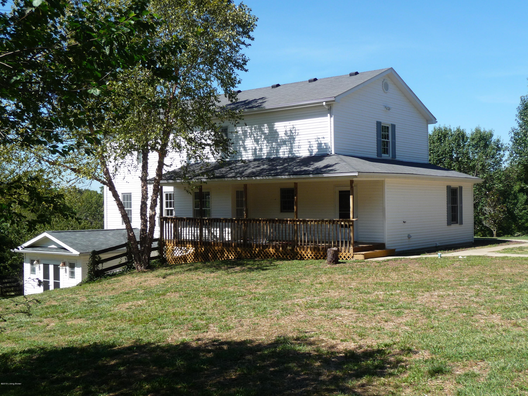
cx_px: 264
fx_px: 656
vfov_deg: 33.6
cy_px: 198
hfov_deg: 43.9
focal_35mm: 43
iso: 100
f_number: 4
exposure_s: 1/500
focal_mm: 7.1
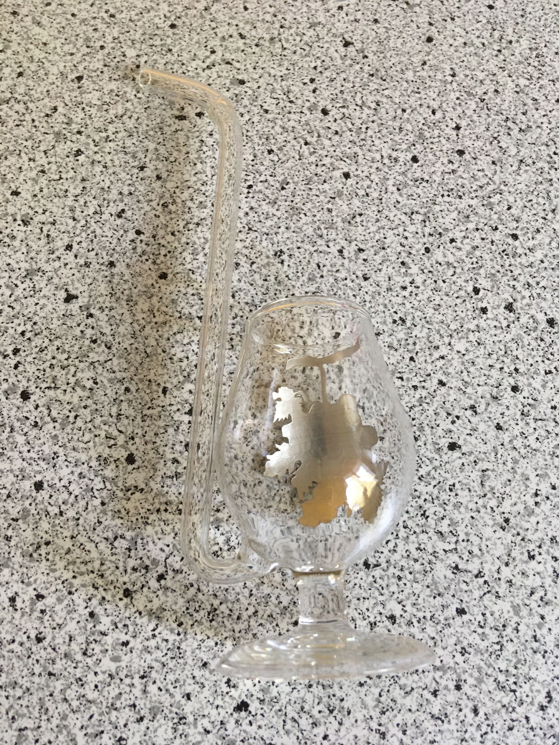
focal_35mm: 29
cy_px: 372
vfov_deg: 61.7
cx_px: 280
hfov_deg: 48.2
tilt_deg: -71.6
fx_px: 624
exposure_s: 1/33
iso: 160
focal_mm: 4.15
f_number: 2.2
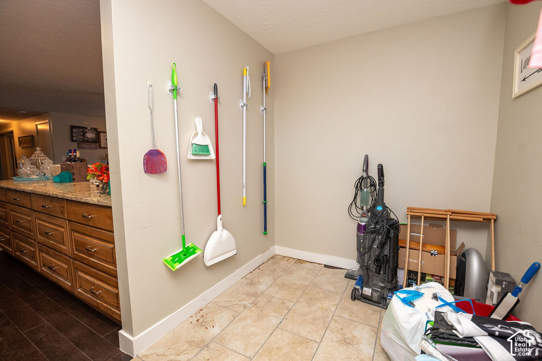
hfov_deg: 100.1
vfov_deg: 77.1
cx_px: 271
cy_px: 180
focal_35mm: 15
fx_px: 227
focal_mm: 10
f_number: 5
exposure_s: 1/160
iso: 1000
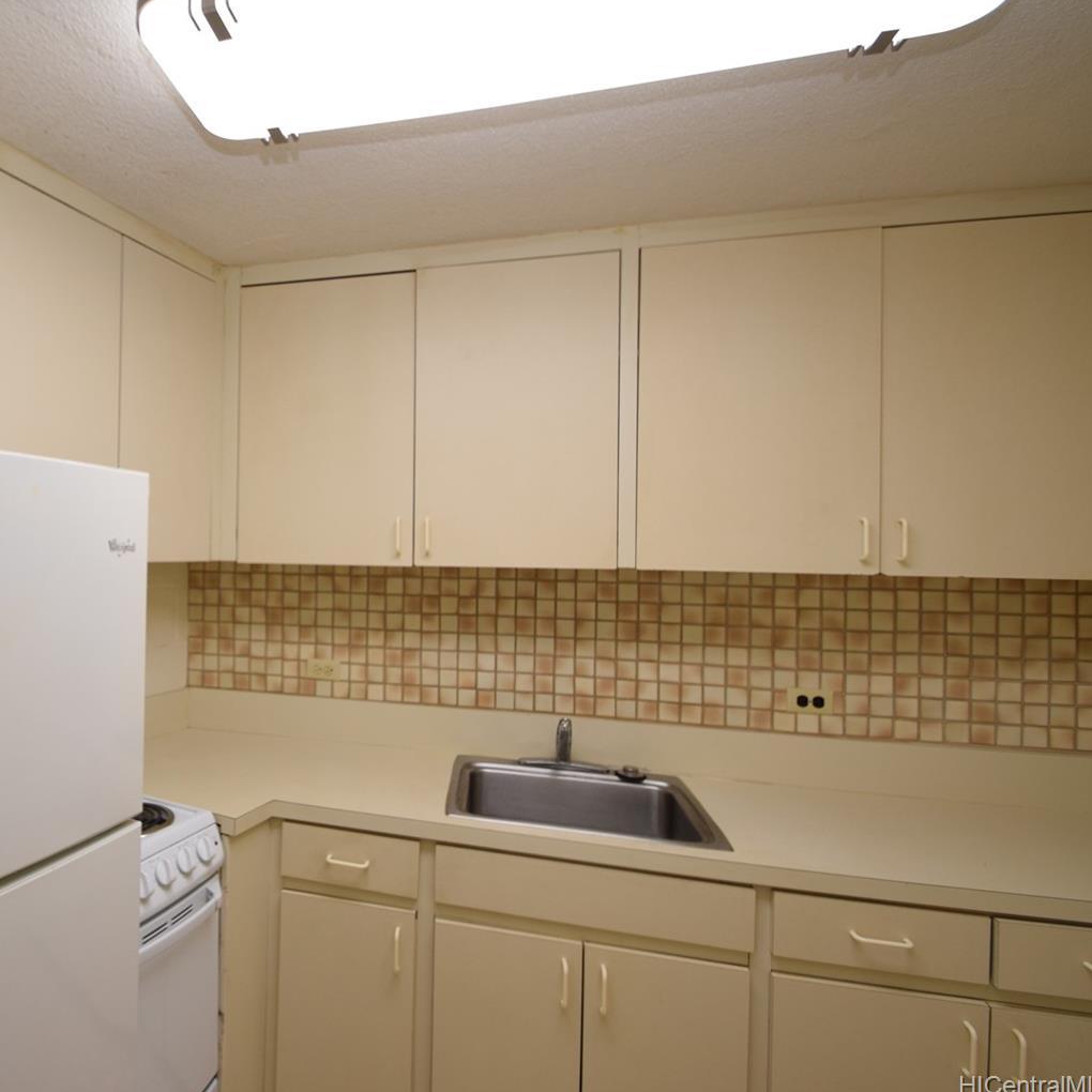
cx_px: 274
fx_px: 714
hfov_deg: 69.9
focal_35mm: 20
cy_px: 534
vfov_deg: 74.8
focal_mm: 10
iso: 450
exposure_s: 1/125
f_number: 5.6
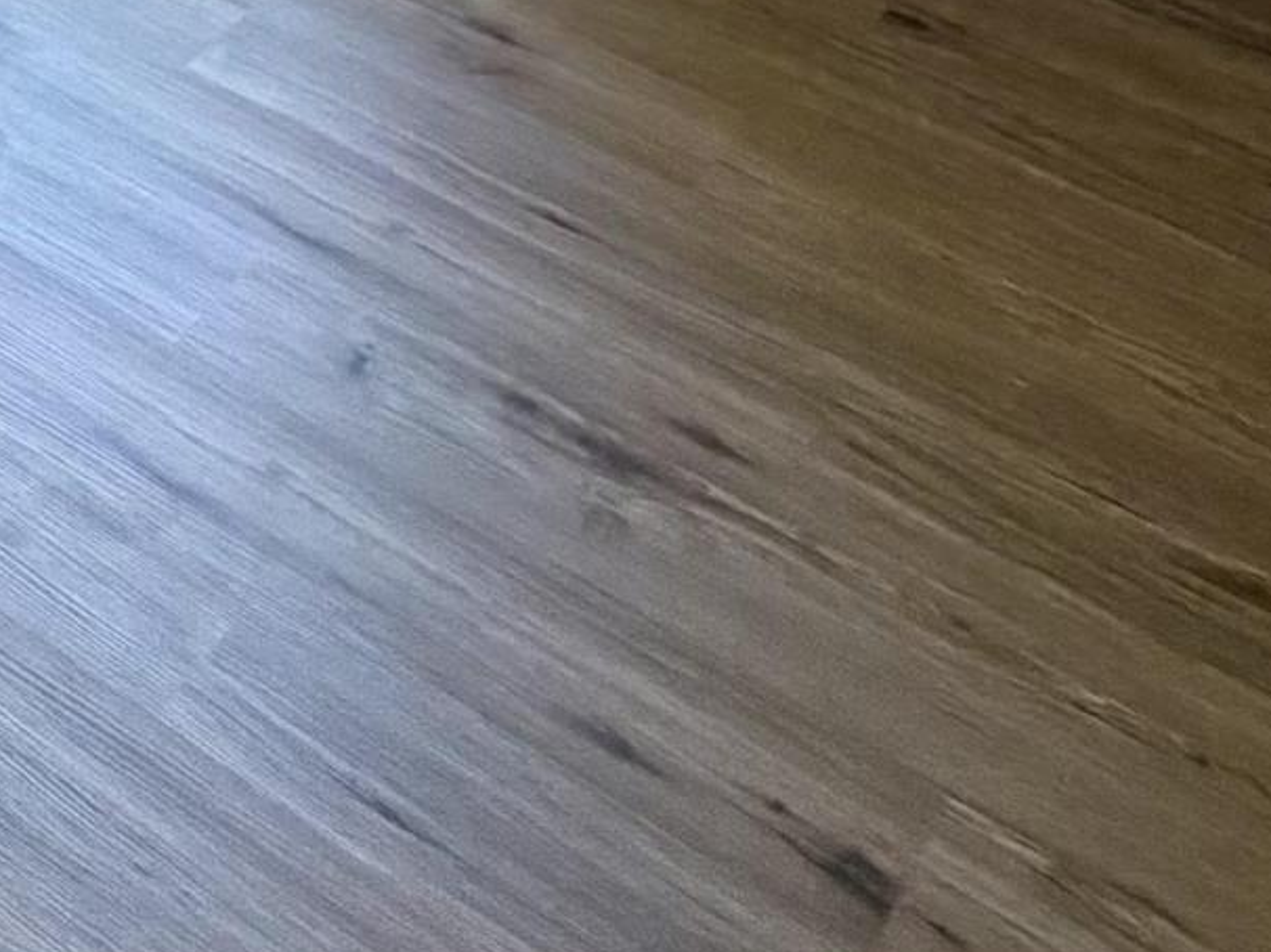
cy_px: -897
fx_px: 2606
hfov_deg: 22.9
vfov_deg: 16.4
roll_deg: -0.3
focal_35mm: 71
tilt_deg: -15.8
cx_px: -577
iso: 200
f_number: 2.2
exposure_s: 1/121
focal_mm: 2.22
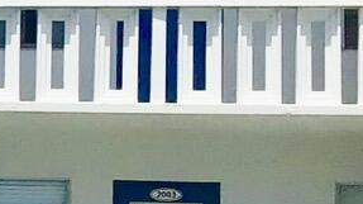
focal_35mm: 241
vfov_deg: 5.0
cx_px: -586
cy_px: 213
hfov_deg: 8.1
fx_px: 2318
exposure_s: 1/2632
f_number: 2.4
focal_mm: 3.3
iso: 25
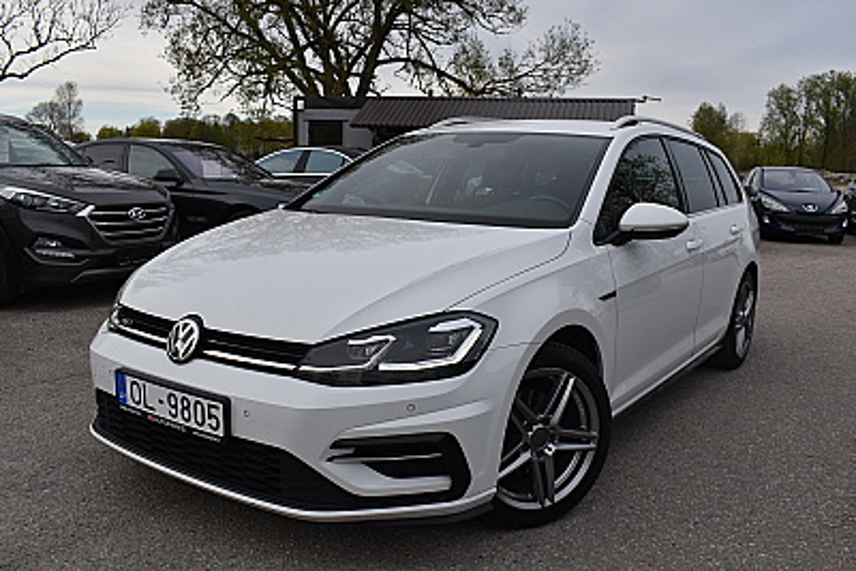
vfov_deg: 40.0
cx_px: 428
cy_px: 286
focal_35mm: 33
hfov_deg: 57.2
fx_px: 785
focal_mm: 22
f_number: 8
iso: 200
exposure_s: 1/320
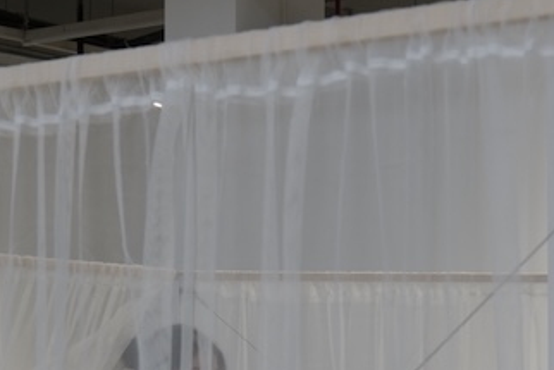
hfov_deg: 16.1
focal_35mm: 127
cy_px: 422
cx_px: 201
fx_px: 1955
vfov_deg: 10.7
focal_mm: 50
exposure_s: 1/100
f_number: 8
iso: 1250
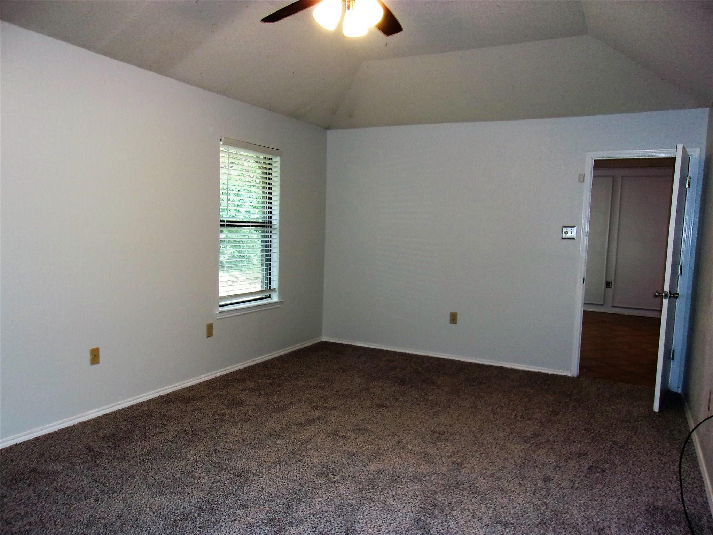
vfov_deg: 51.4
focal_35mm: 27
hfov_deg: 65.3
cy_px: 268
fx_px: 556
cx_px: 356
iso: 200
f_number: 3
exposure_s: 1/34
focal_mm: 4.9
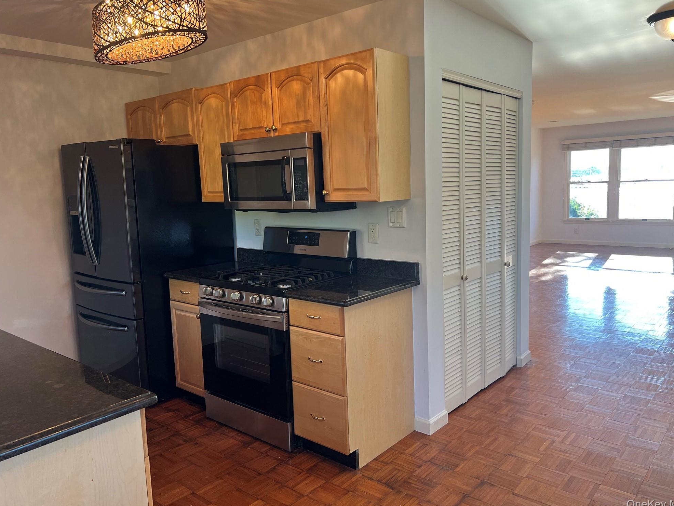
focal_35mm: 27
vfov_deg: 51.4
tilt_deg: -6.7
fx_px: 526
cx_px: 346
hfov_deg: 65.3
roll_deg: +2.3
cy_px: 249
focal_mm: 5.7
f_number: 1.5
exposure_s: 1/120
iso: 64
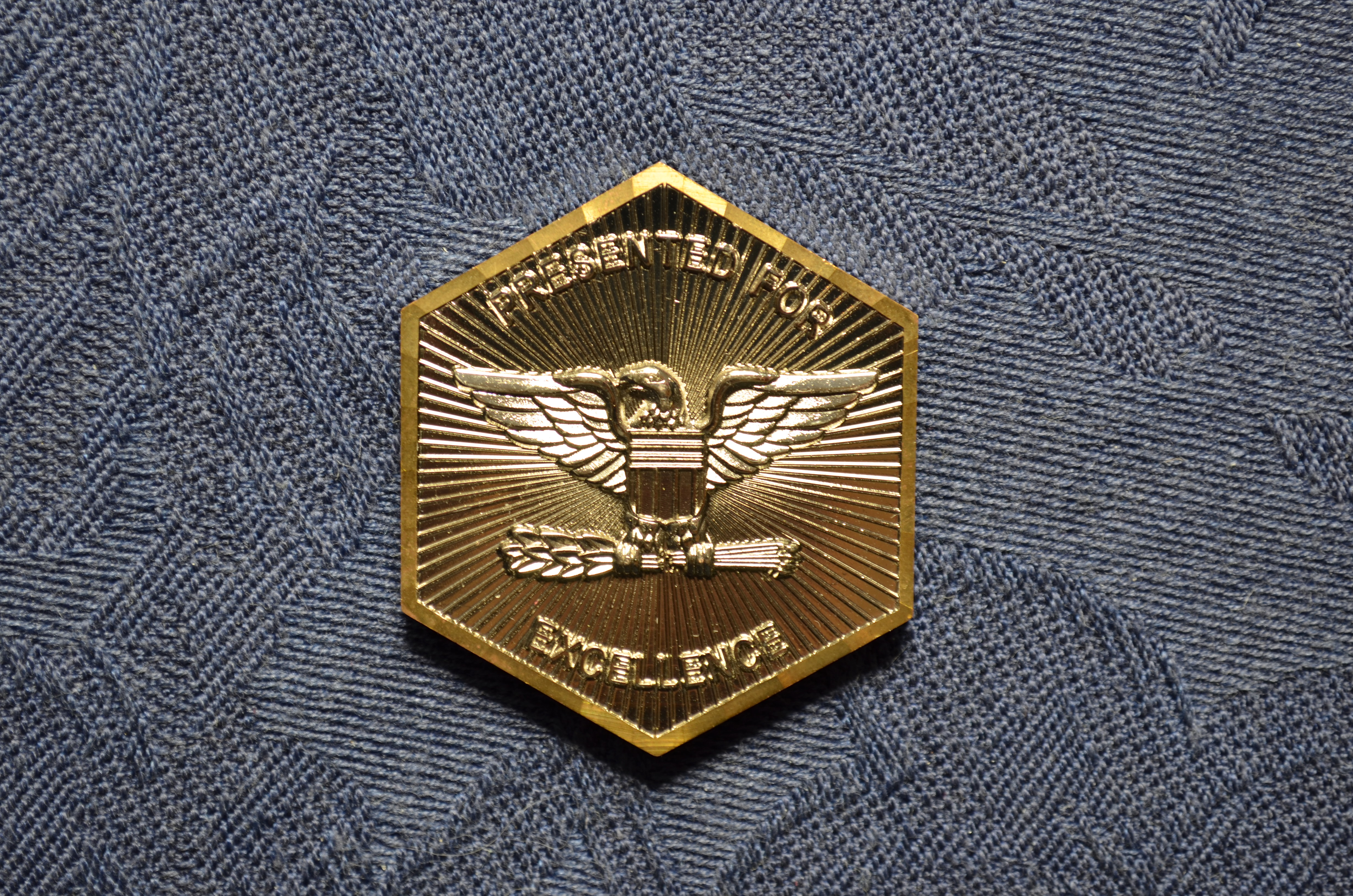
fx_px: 3094
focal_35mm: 82
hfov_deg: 24.7
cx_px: 676
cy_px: 448
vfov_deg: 16.5
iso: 100
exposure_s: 1/1.6
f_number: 8
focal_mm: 55
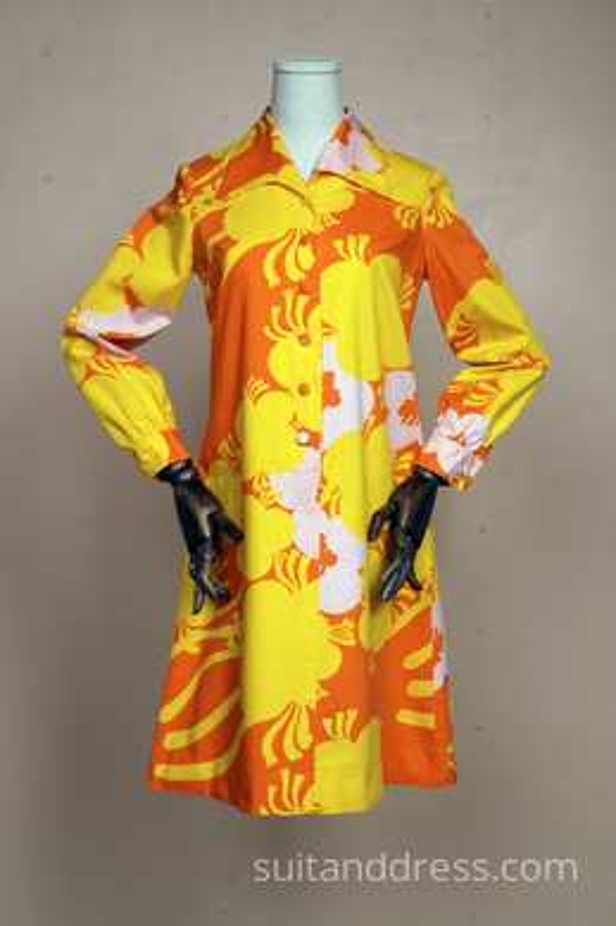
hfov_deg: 28.1
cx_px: 308
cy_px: 463
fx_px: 1233
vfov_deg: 41.1
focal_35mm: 48
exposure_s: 1/15
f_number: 13
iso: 400
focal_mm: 32
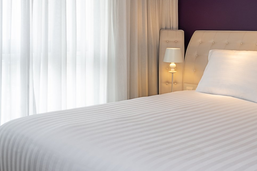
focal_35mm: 51
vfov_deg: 26.0
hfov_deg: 38.5
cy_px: 35
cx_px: 170
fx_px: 364
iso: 200
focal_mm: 24
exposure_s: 1/2.5
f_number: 16
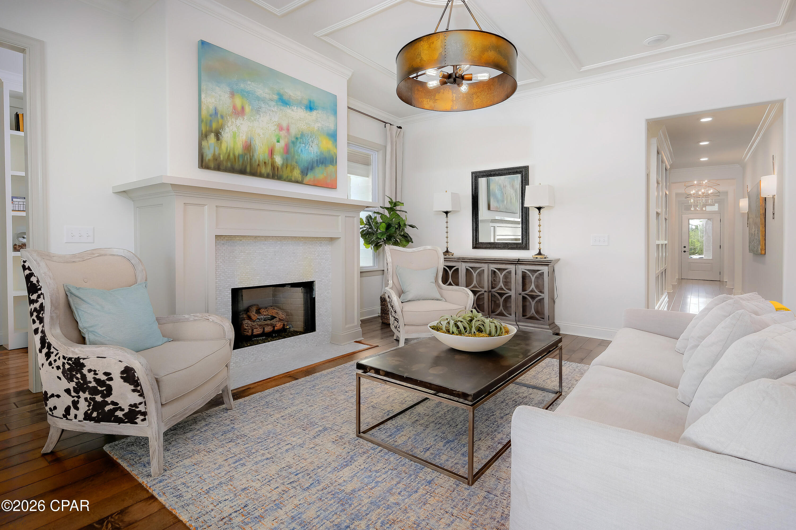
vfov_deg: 70.4
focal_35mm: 17
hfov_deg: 93.3
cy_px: 265
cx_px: 398
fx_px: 376
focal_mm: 11
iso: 500
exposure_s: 1/10
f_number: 8
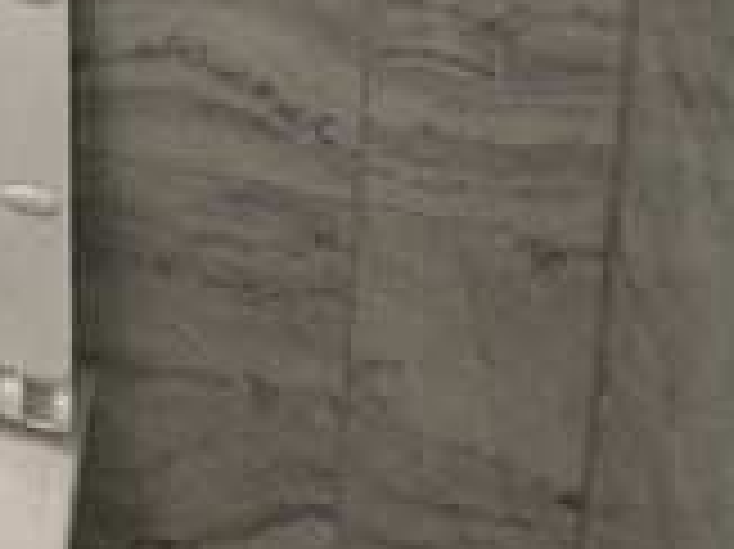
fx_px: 1865
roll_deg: +5.6
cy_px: -504
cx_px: -1090
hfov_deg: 14.1
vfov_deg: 14.3
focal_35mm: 88
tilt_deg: -10.1
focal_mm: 2.22
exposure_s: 1/120
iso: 125
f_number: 2.2
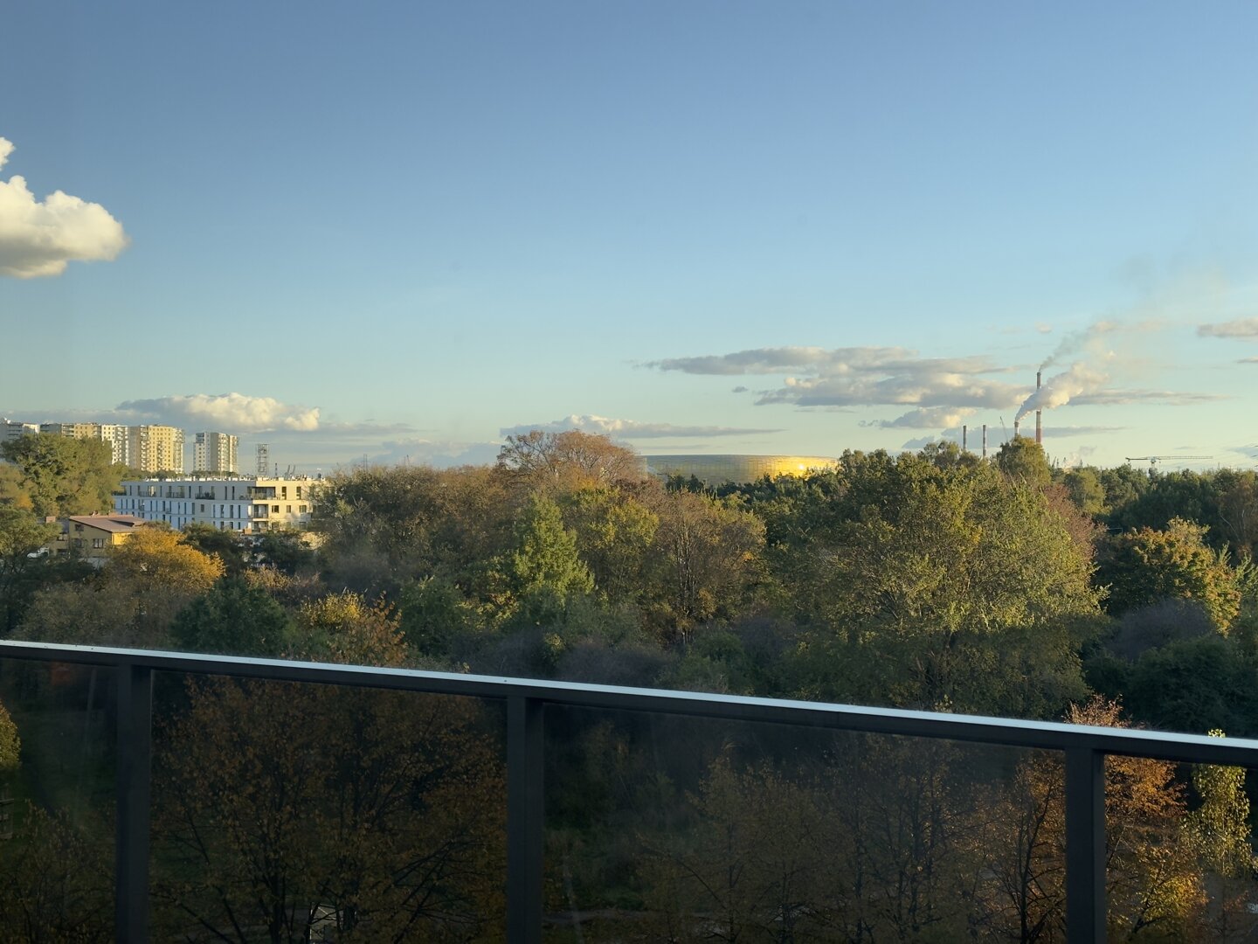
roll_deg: +0.6
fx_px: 1744
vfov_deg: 30.3
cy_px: 472
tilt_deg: +0.6
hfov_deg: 39.7
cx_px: 629
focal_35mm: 48
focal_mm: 6.76
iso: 64
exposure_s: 1/854
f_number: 1.78
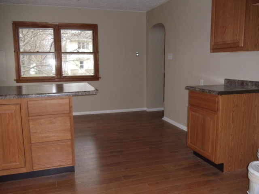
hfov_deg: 42.9
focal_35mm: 44
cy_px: 97
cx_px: 130
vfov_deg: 32.9
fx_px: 329
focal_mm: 6
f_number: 3.5
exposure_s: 1/30
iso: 400
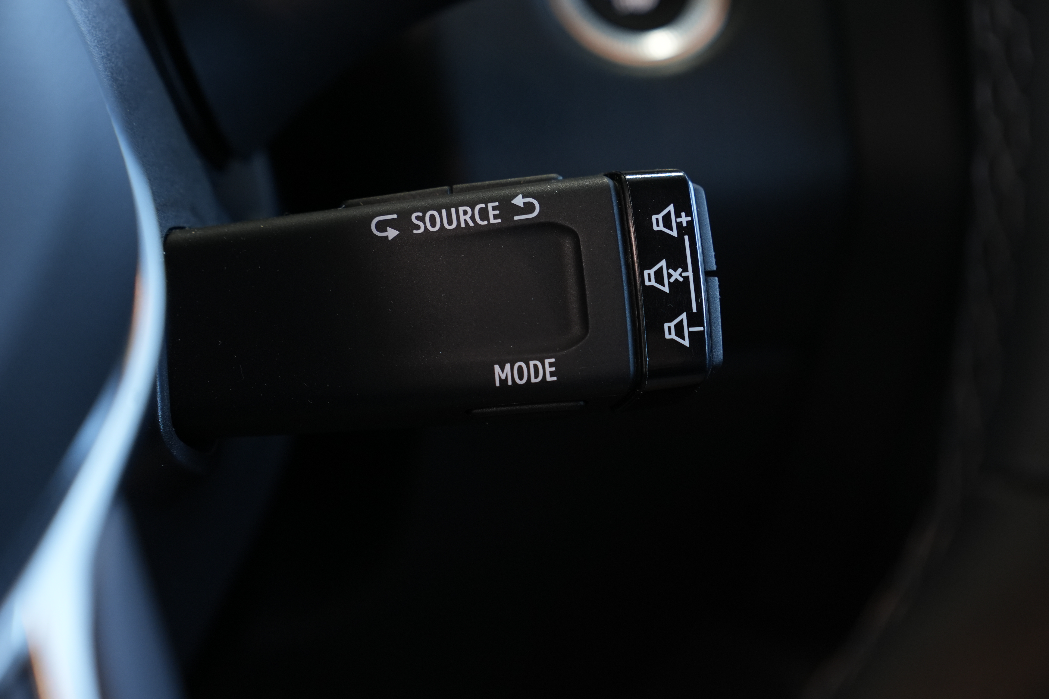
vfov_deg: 19.5
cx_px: 524
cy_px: 350
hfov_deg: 28.8
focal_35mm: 70
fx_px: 2040
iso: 1000
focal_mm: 70
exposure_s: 1/20
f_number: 5.6
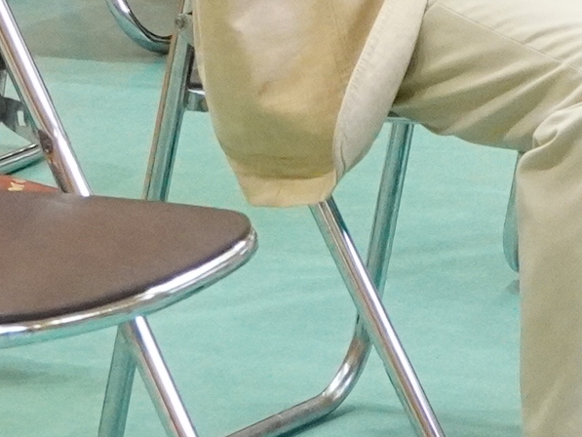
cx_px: 1401
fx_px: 5516
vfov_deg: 4.4
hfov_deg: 5.8
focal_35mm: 328
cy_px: -634
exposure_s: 1/160
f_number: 4.5
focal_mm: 32
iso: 5000
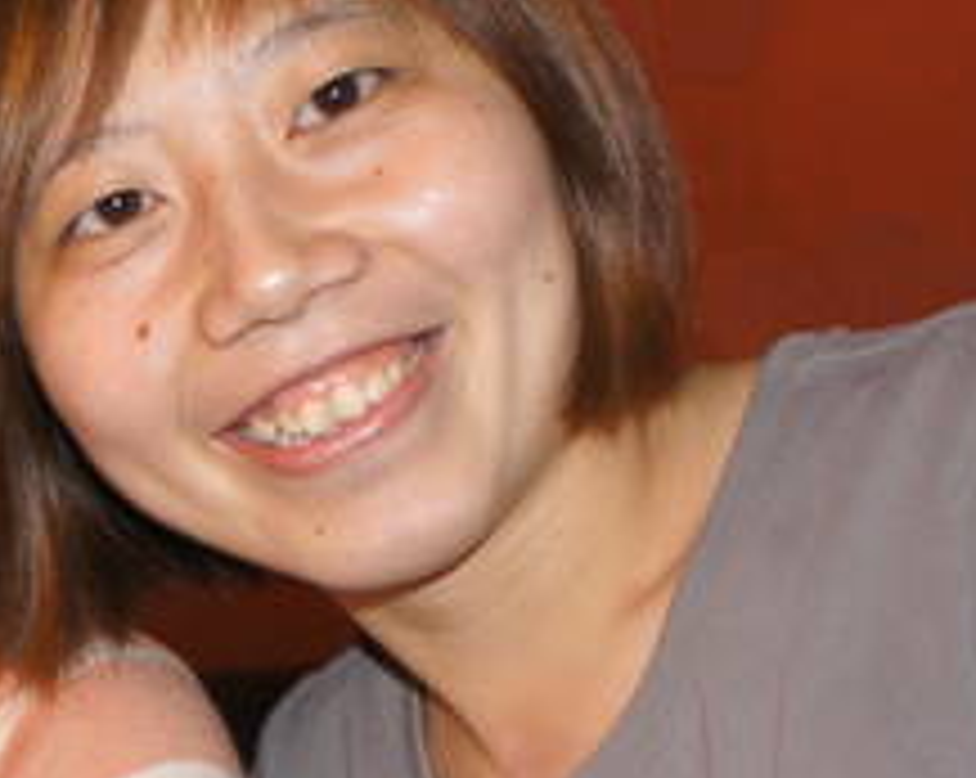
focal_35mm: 83
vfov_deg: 17.8
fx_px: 2394
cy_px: 866
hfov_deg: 22.0
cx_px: -52
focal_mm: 16
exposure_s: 1/5
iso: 500
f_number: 2.8
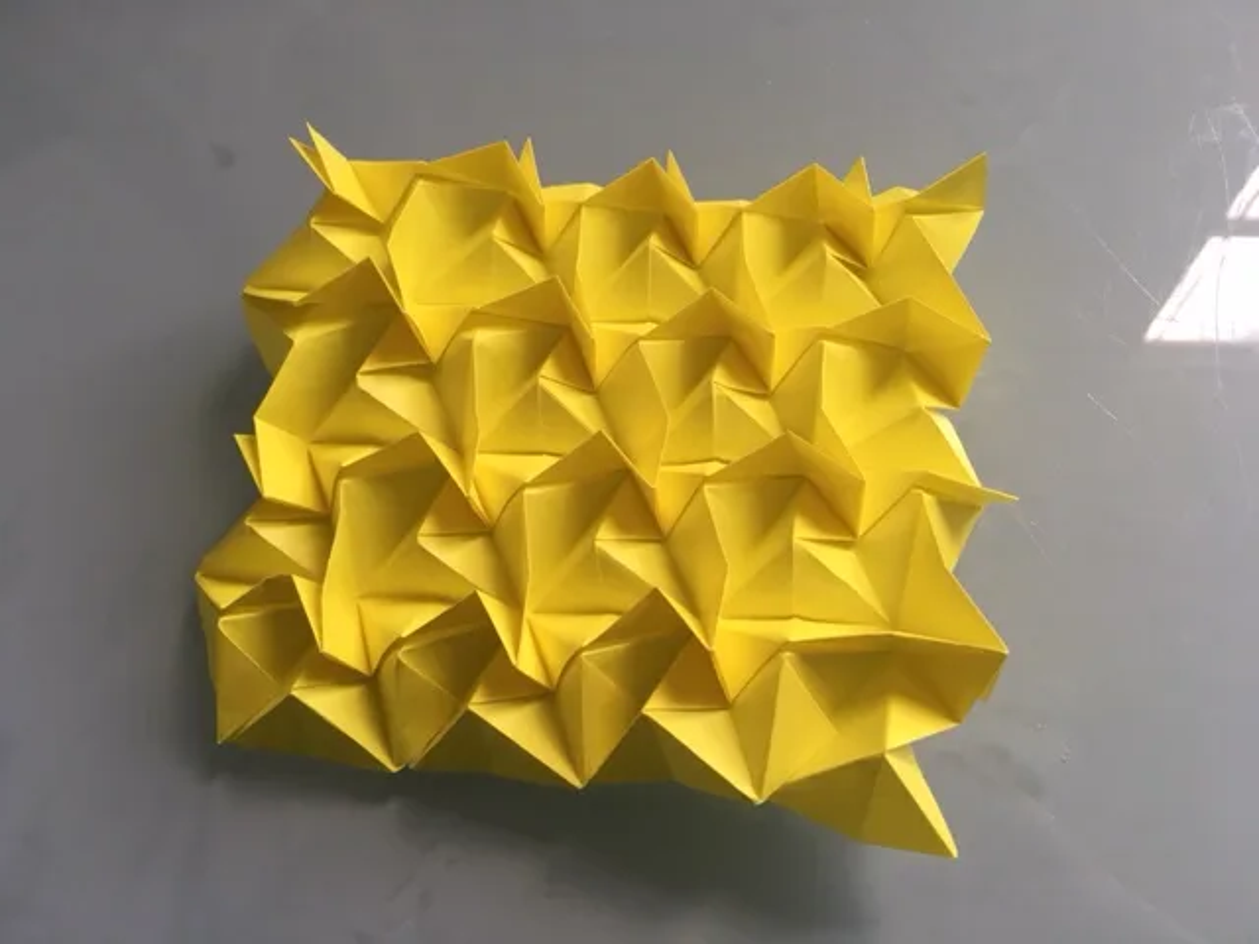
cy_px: 472
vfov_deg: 48.2
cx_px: 630
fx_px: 1055
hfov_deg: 61.7
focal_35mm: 29
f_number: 2.2
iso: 25
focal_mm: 4.15
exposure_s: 1/40
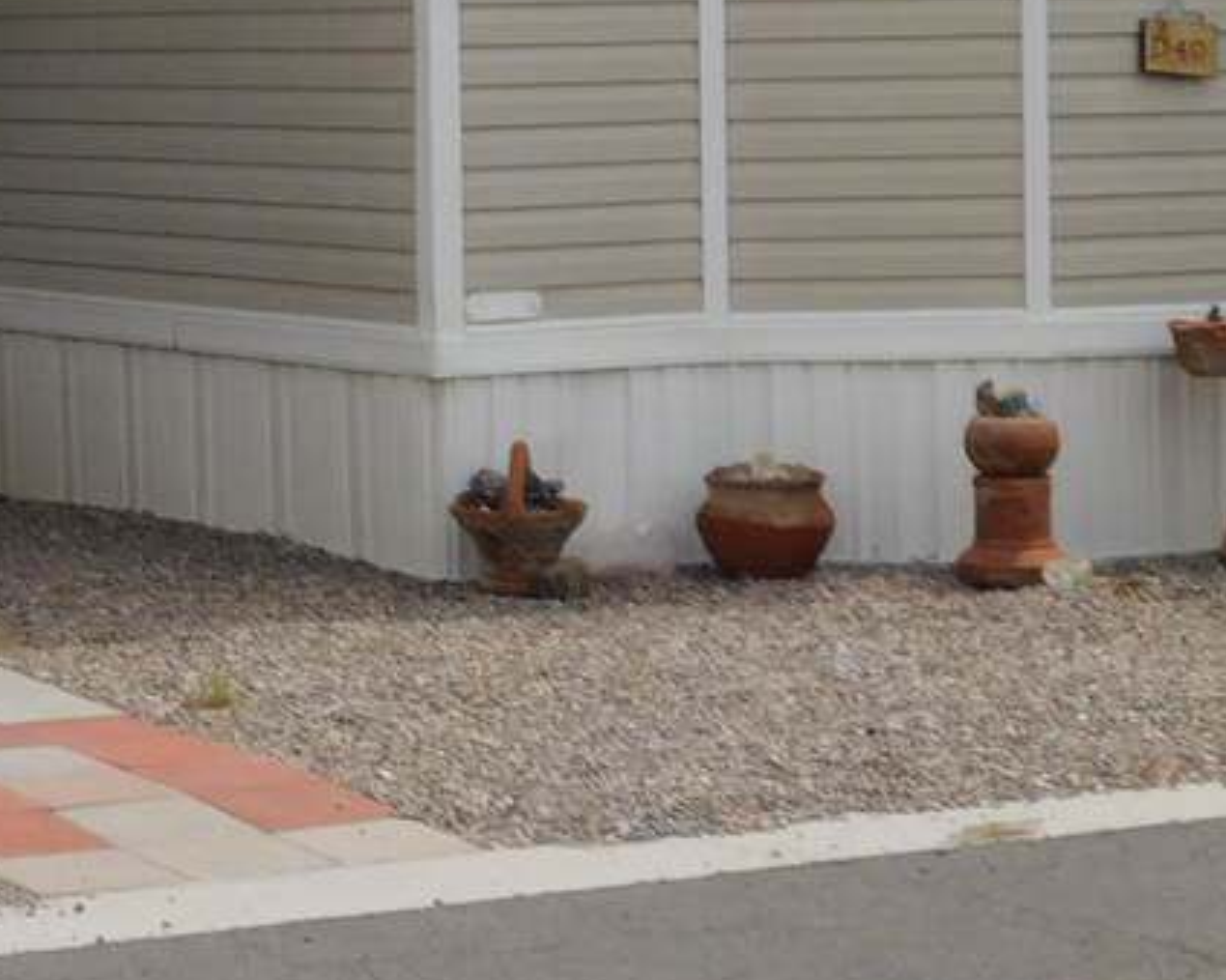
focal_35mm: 133
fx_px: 4824
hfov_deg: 14.1
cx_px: -159
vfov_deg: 11.6
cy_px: 188
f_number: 7.4
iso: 125
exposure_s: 1/400
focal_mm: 8
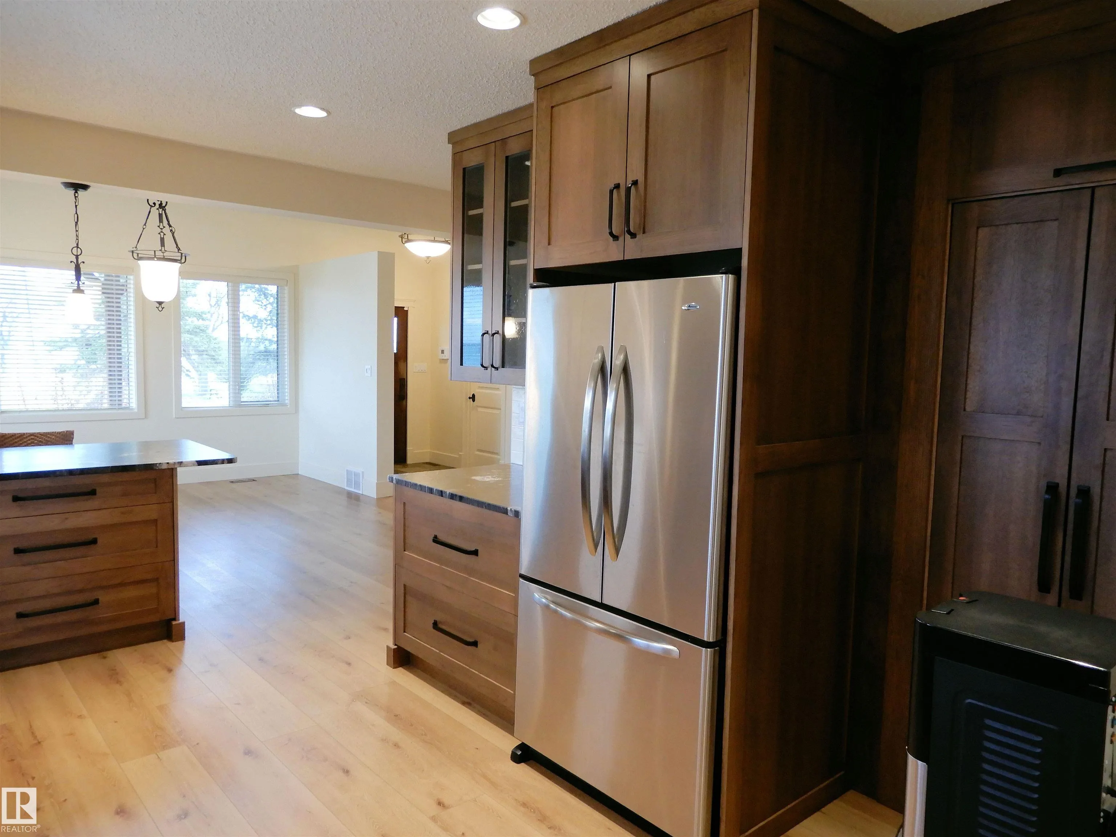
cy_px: 418
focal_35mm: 24
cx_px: 558
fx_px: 774
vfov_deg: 56.8
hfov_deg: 71.6
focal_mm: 4.3
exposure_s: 1/30
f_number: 3.4
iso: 180
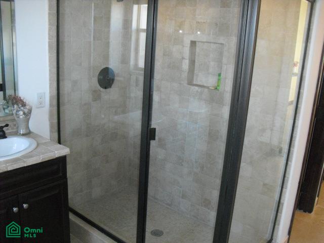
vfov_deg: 39.7
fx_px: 337
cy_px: 122
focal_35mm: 36
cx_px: 162
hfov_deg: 51.4
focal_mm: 6.3
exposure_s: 1/60
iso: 800
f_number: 3.1
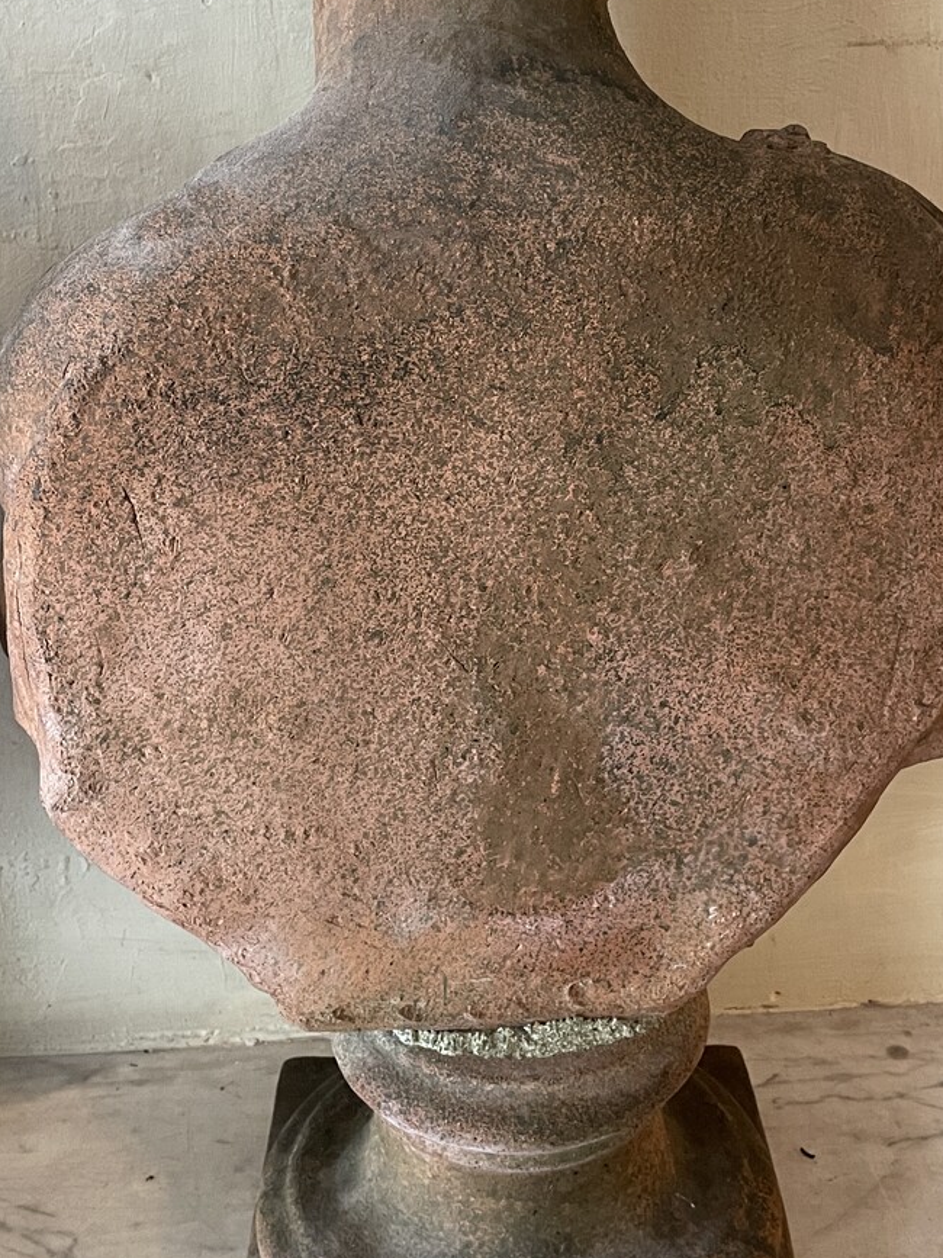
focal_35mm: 48
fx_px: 1744
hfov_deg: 30.3
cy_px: 419
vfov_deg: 39.2
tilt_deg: -17.1
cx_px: 498
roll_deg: +0.9
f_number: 1.6
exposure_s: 1/50
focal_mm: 4.2
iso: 320
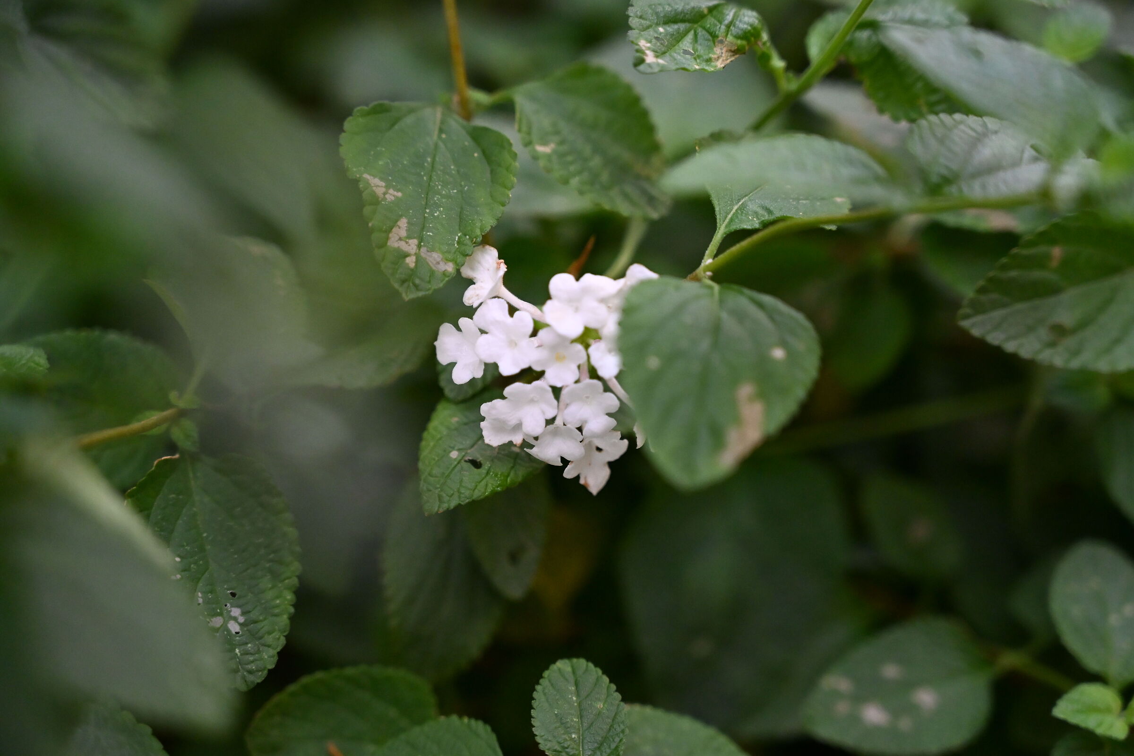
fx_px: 2205
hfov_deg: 28.8
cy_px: 378
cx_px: 567
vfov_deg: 19.5
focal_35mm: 70
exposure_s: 1/2500
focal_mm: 70
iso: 5000
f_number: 4
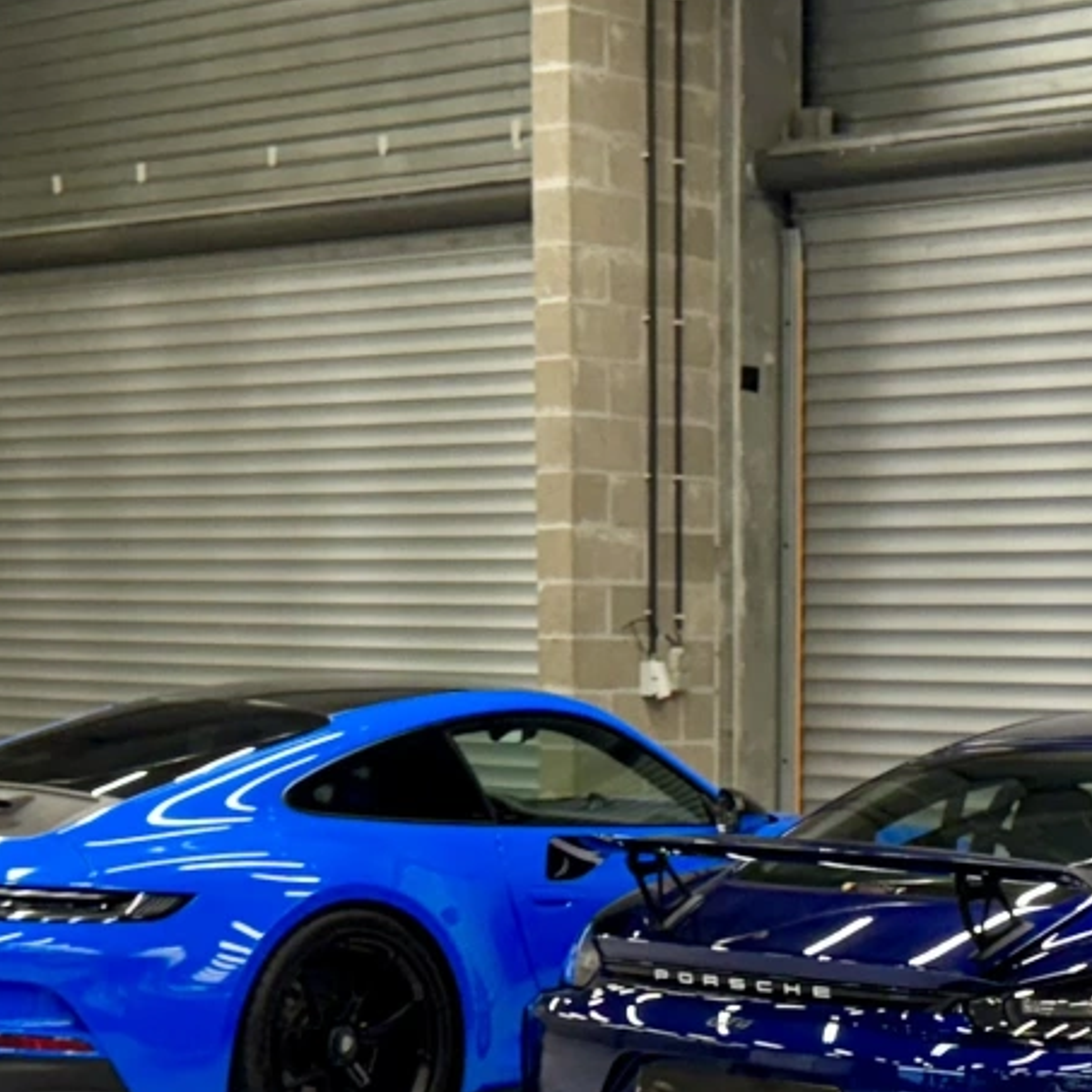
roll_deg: -0.3
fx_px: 3212
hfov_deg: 19.1
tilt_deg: -10.4
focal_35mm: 90
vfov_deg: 18.5
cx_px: 841
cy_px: 1222
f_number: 1.78
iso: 160
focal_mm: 6.76
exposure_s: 1/100
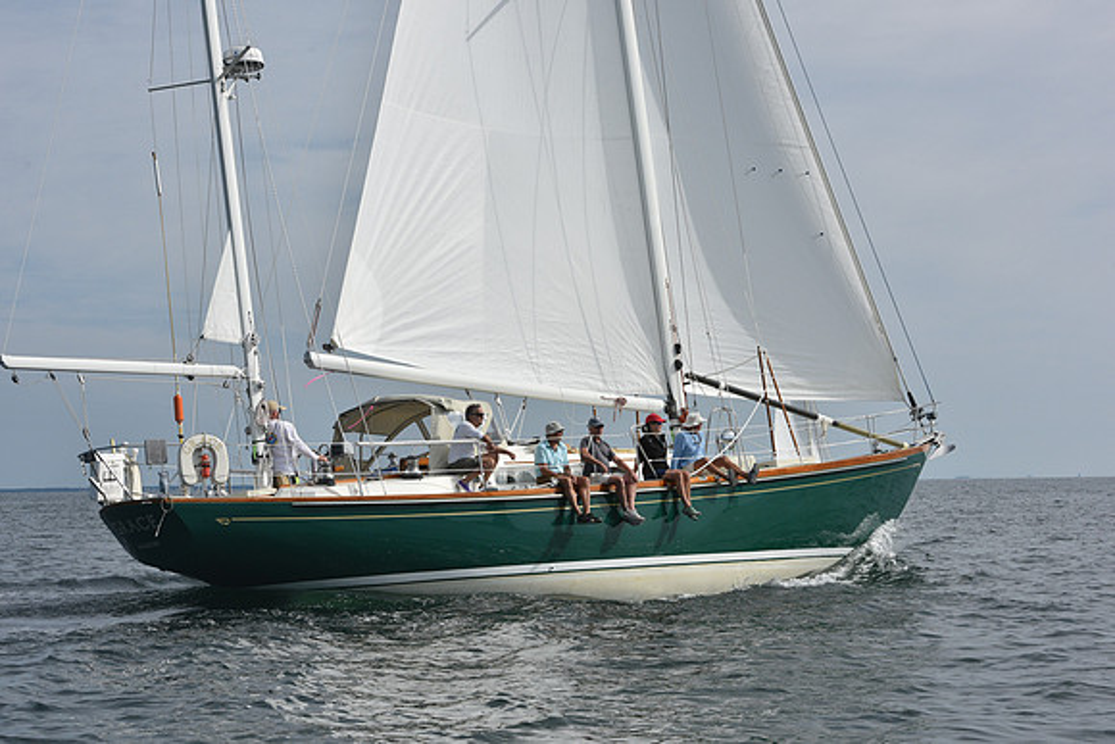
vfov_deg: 19.5
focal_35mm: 70
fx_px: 2168
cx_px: 558
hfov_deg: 28.8
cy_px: 372
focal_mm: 70
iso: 320
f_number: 10
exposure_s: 1/1250
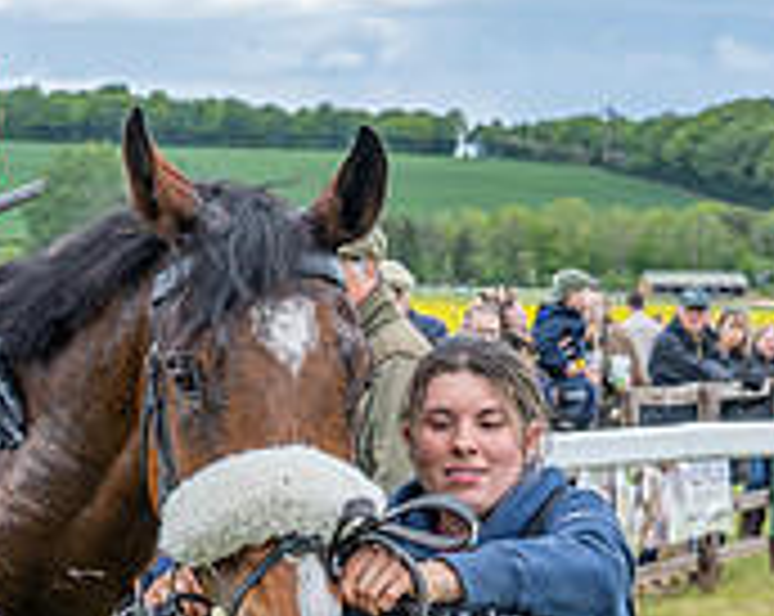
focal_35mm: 147
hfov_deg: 13.1
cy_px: 602
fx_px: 3362
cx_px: 285
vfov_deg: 10.4
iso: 200
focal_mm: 35
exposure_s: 1/500
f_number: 5
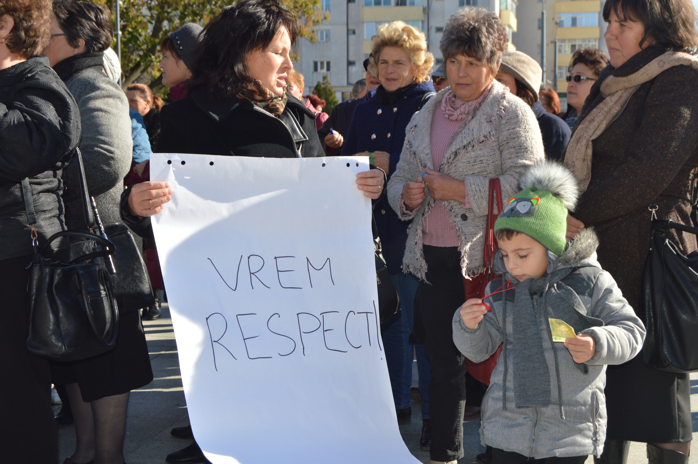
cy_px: 232
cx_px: 349
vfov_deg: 26.4
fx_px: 988
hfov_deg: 38.9
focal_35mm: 51
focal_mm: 34
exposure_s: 1/200
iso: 100
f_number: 7.1
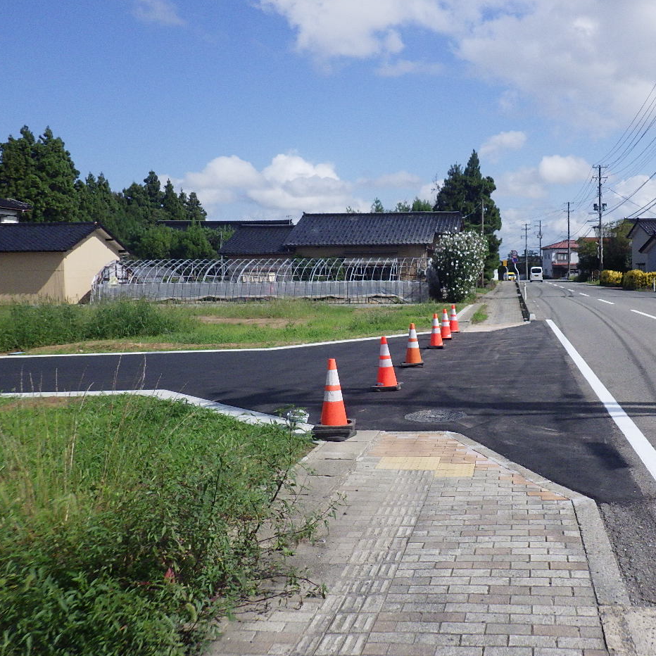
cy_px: 322
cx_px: 442
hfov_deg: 47.6
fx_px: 729
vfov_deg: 48.4
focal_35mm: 34
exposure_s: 1/4000
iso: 250
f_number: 4.2
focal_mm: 5
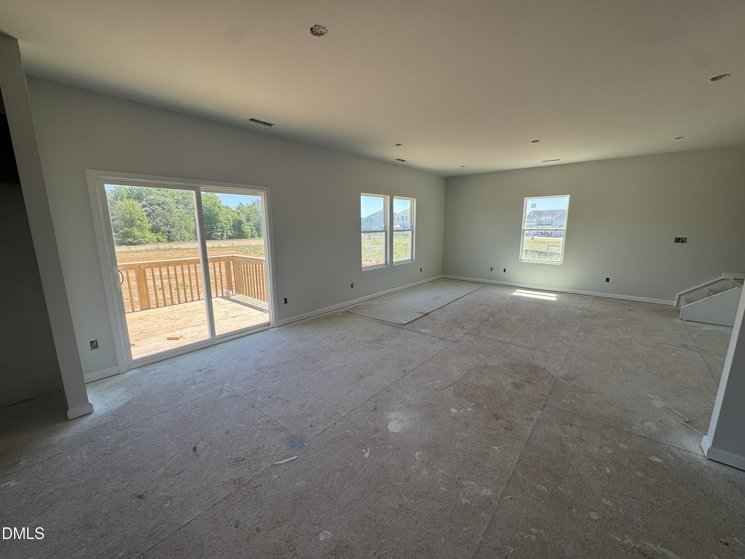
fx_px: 301
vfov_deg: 85.7
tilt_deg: -11.6
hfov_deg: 102.1
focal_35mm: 14
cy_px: 280
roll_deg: +0.0
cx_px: 372
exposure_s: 1/222
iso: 40
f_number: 2.2
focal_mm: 2.22
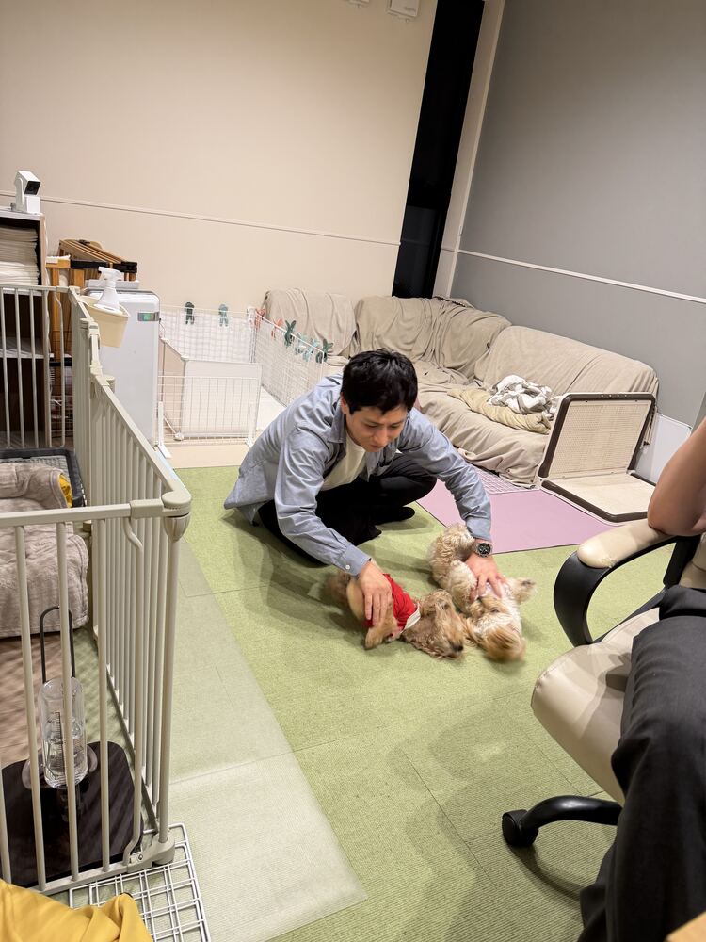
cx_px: 353
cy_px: 471
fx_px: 653
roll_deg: -9.5
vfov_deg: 71.6
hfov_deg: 56.8
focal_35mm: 24
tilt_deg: -21.4
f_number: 1.78
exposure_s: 1/50
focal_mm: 6.76
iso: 160
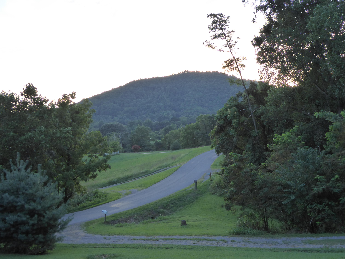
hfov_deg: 47.9
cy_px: 130
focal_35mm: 39
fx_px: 389
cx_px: 172
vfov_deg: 36.8
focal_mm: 6.7
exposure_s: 1/100
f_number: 3.7
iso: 320
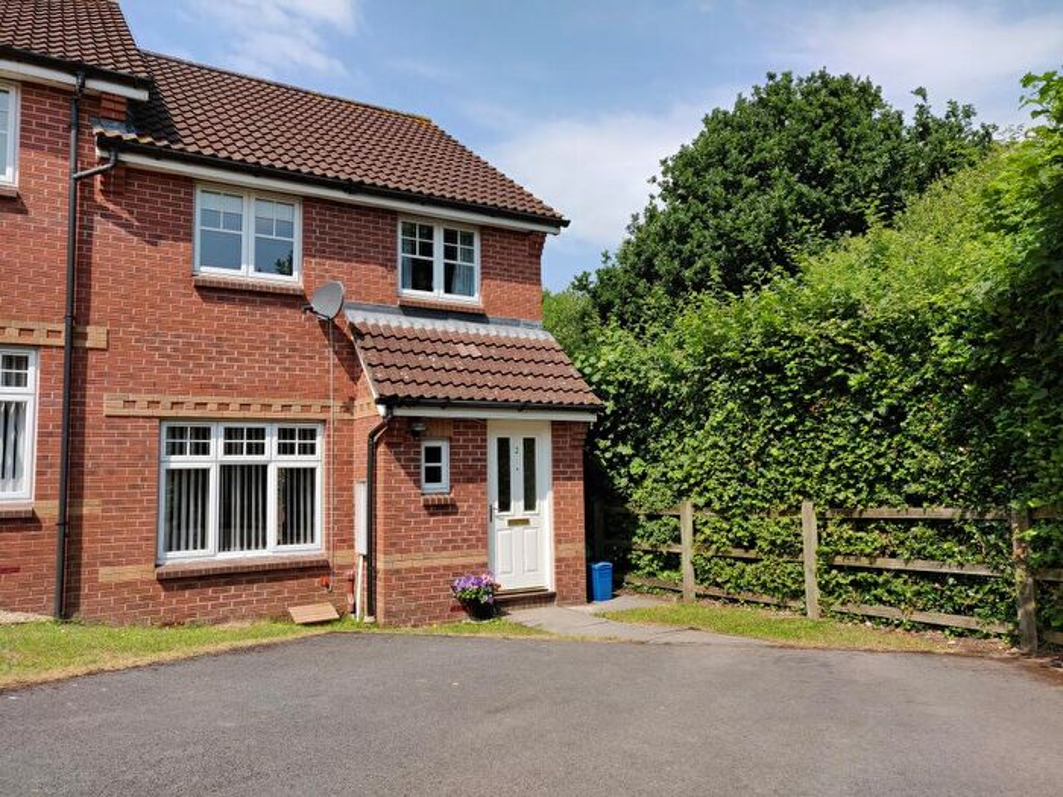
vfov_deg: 54.9
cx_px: 532
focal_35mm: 25
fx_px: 768
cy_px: 398
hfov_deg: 69.4
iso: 100
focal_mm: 4.25
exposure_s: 1/1667
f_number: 1.7
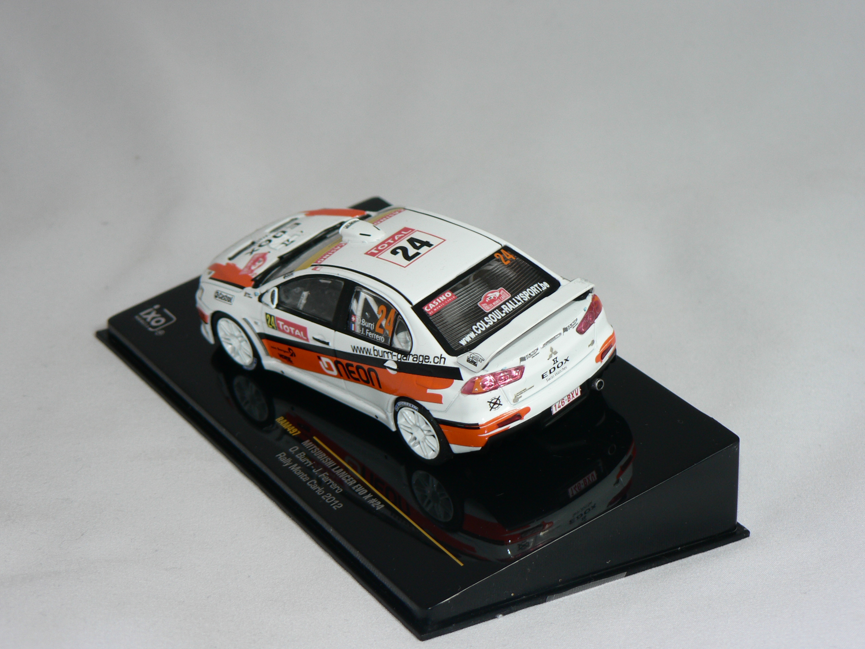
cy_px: 324
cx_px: 432
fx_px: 2274
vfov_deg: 16.2
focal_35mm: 91
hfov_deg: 21.5
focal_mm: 15.2
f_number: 3.2
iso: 80
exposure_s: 1/60
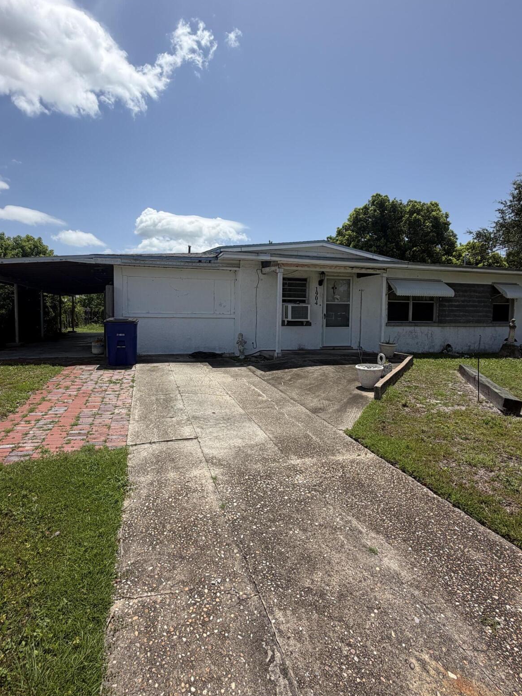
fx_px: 362
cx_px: 239
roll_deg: -1.8
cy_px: 337
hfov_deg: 71.5
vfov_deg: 87.7
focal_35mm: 18
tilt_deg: -2.6
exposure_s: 1/1167
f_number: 2.2
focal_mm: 2.22
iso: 20
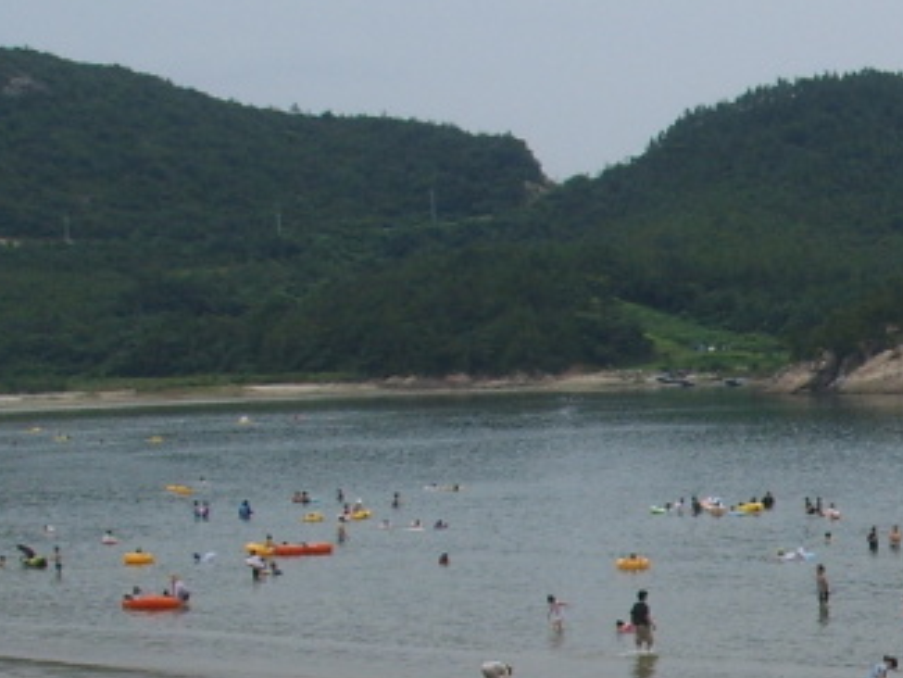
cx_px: 1295
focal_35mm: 123
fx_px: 3210
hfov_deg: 15.0
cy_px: 747
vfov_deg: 11.9
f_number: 6.3
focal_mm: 6.6
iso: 50
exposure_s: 1/250
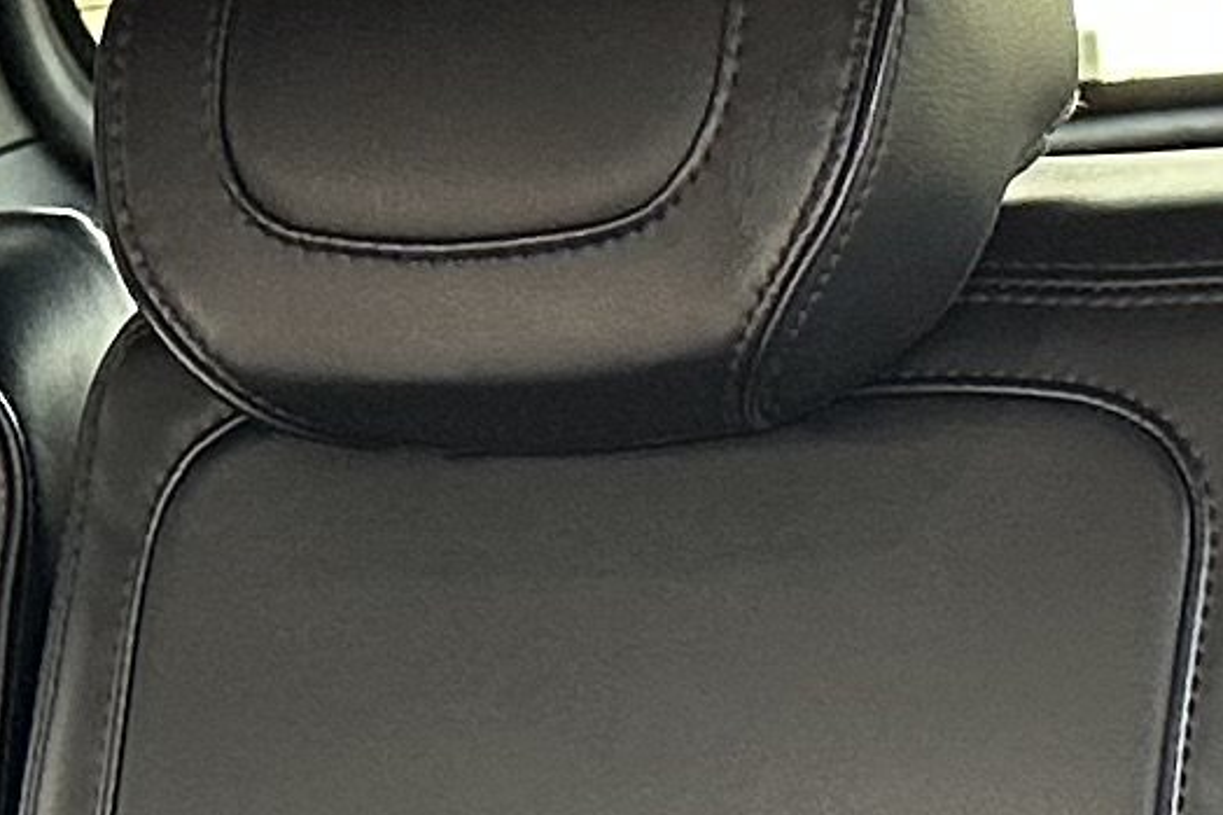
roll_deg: +6.4
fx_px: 6520
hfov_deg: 10.7
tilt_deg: -15.5
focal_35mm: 192
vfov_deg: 6.9
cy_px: 1674
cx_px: 649
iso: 320
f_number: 1.78
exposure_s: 1/60
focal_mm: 6.86
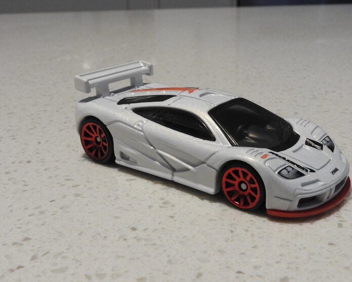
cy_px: 148
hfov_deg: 41.1
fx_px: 469
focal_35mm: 45
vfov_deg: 33.4
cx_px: 198
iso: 640
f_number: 7.6
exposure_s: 1/8
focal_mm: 7.2
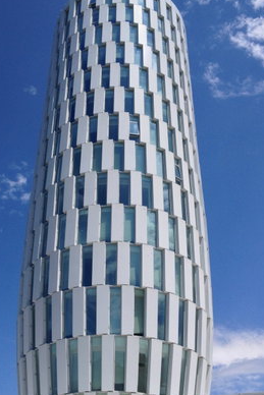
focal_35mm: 50
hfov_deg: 27.0
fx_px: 549
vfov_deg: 39.5
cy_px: 224
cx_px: 107
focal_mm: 4.28
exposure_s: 1/3067
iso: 50
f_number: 2.4
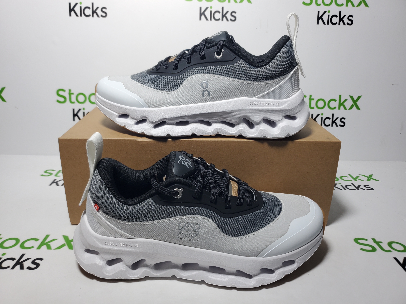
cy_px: 152
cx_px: 203
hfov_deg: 67.3
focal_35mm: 26
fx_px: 305
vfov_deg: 53.1
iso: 50
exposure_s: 1/452
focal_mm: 4.3
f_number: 1.5
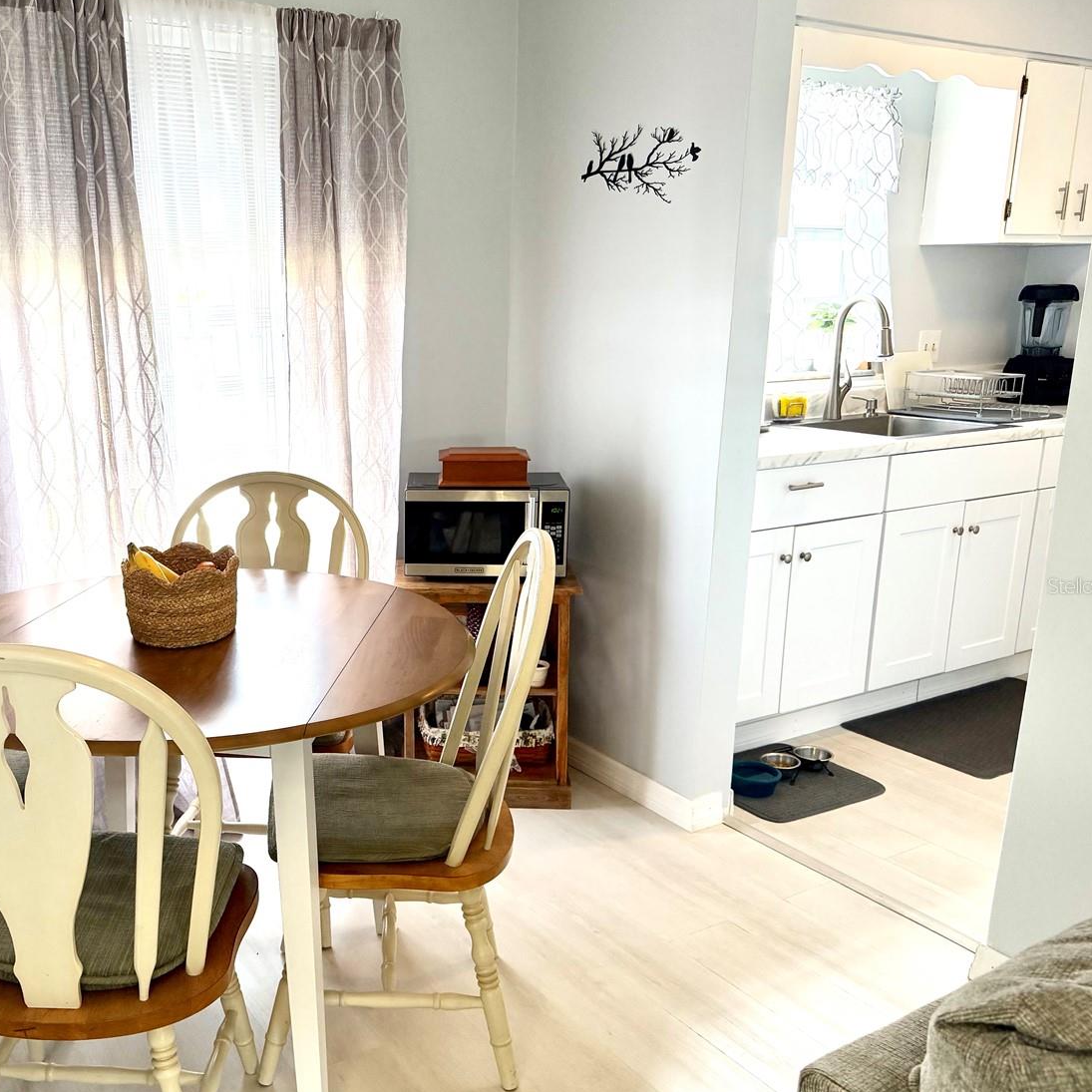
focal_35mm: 31
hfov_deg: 51.3
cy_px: 585
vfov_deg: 52.5
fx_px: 1106
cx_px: 344
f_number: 1.78
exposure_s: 1/150
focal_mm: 6.76
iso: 200
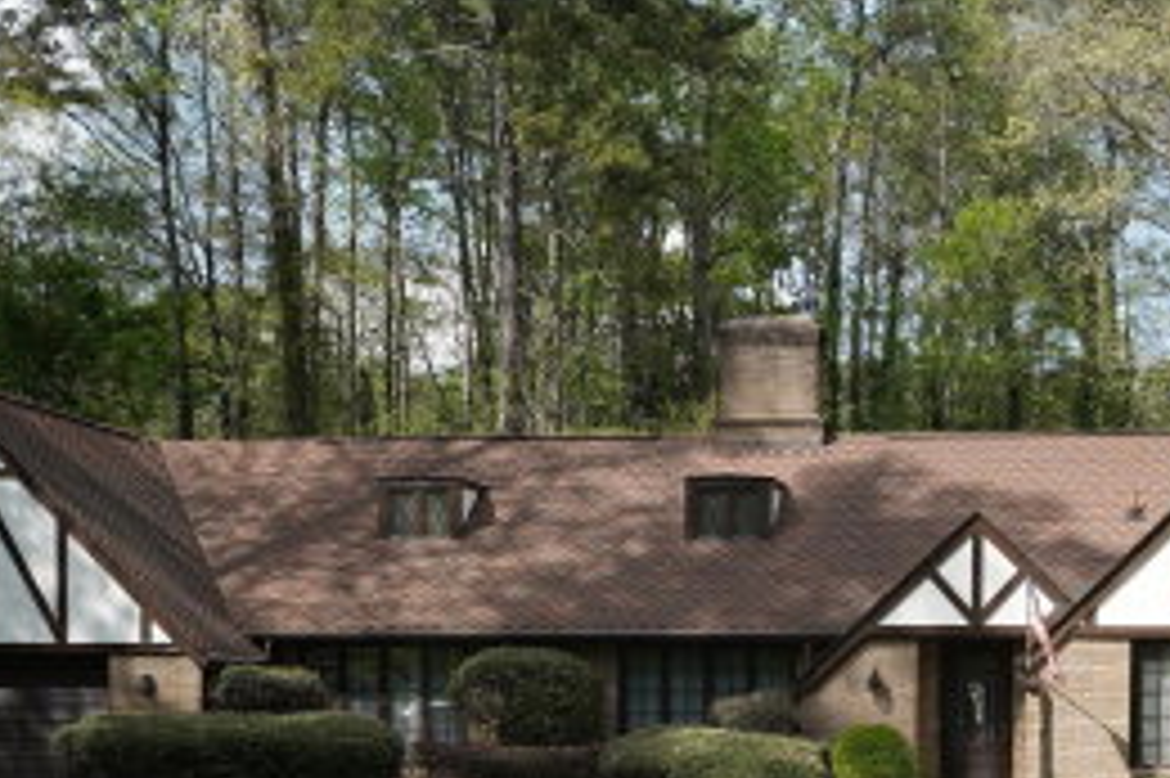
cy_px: 765
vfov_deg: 19.2
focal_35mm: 69
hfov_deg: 29.0
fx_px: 2241
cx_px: 806
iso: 100
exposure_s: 1/320
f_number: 5
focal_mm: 35
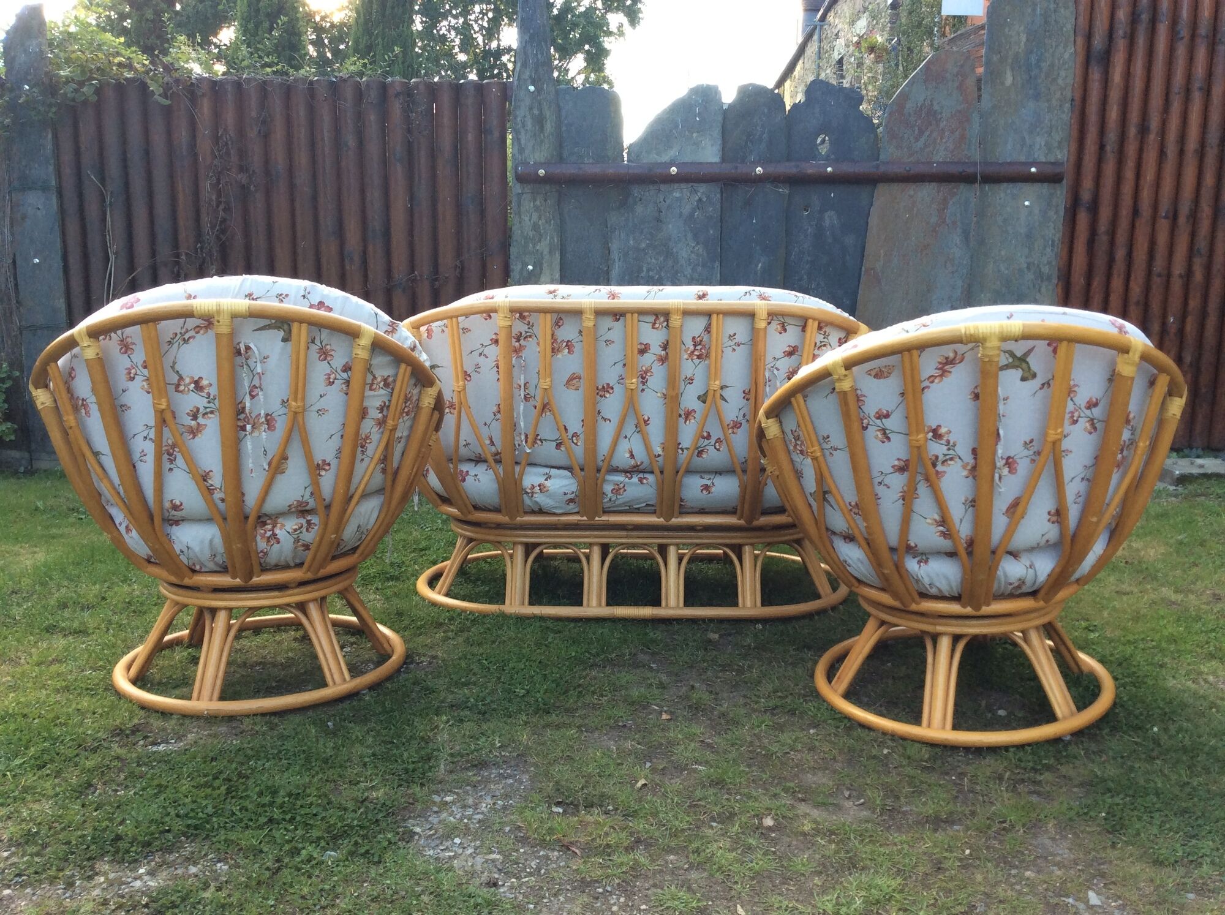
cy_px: 458
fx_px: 1131
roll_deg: +0.4
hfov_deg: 56.9
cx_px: 612
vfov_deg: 44.1
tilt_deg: -12.7
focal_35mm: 32
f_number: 2.4
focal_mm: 3.3
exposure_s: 1/100
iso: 40
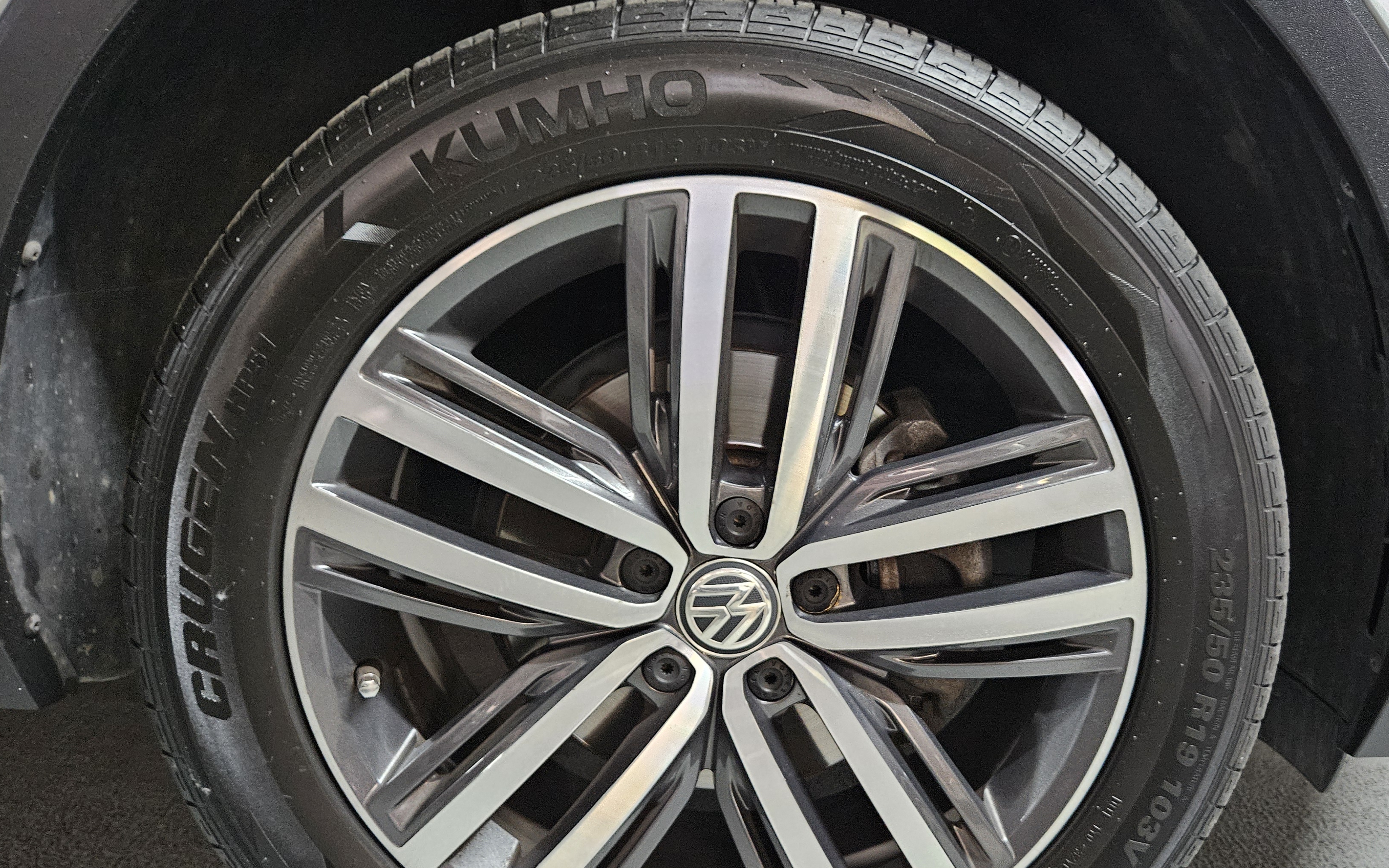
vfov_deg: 41.7
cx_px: 823
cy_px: 503
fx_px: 1136
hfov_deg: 62.4
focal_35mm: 30
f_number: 1.8
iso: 800
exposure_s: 1/60
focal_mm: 5.4
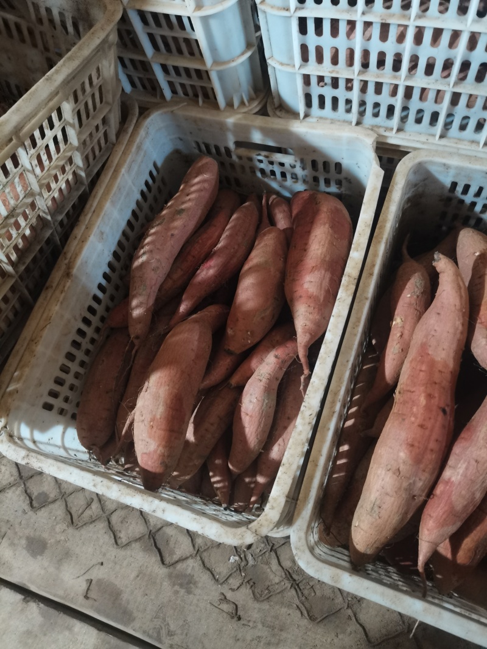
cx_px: 244
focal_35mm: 26
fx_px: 488
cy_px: 324
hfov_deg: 53.1
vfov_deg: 67.3
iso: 1250
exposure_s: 1/20
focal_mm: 5.58
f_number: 1.8
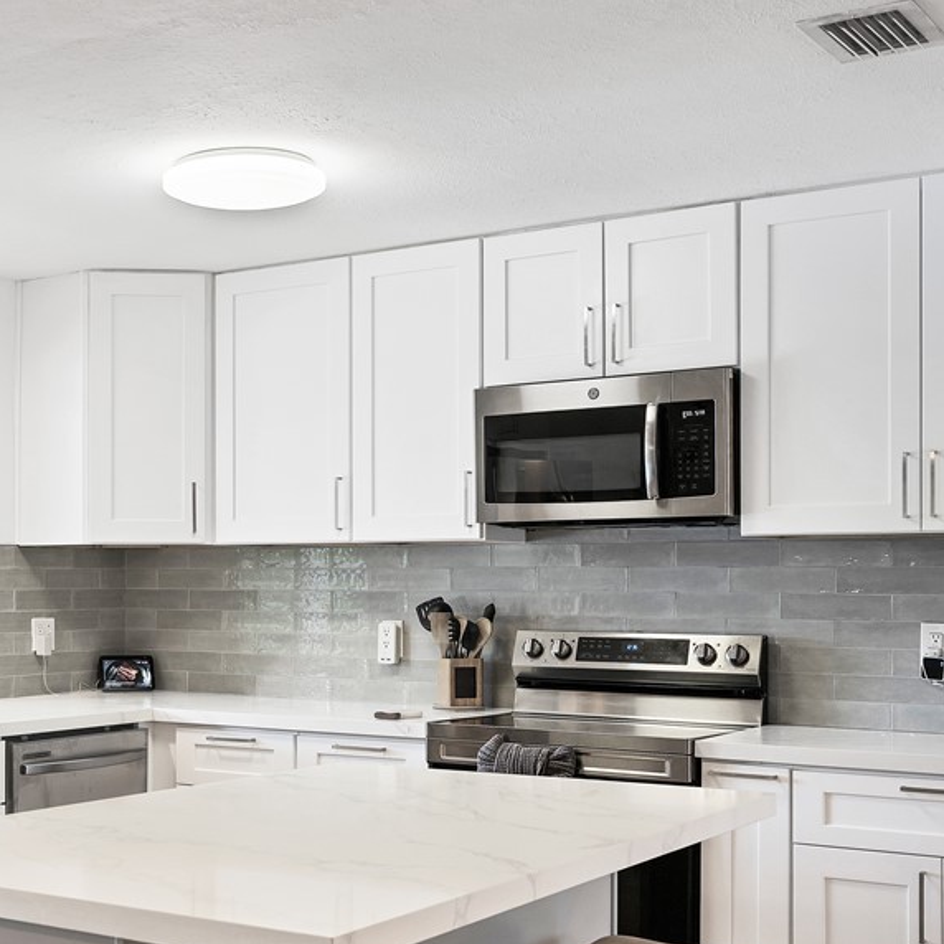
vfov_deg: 33.9
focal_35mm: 50
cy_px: 582
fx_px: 1543
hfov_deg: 33.2
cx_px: 206
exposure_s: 1/25
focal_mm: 31
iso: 400
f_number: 8
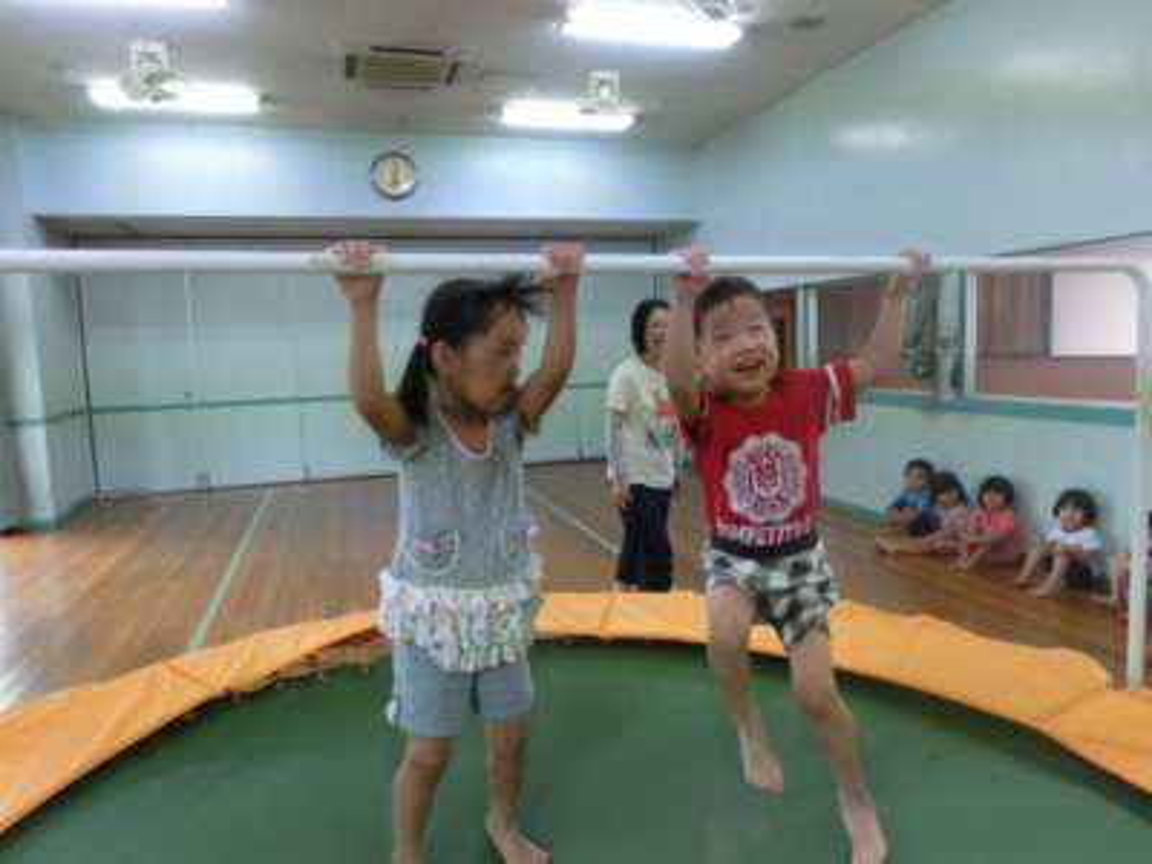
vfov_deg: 56.8
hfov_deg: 71.6
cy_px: 432
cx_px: 576
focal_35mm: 24
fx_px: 799
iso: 800
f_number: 3
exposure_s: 1/250
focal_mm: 4.24
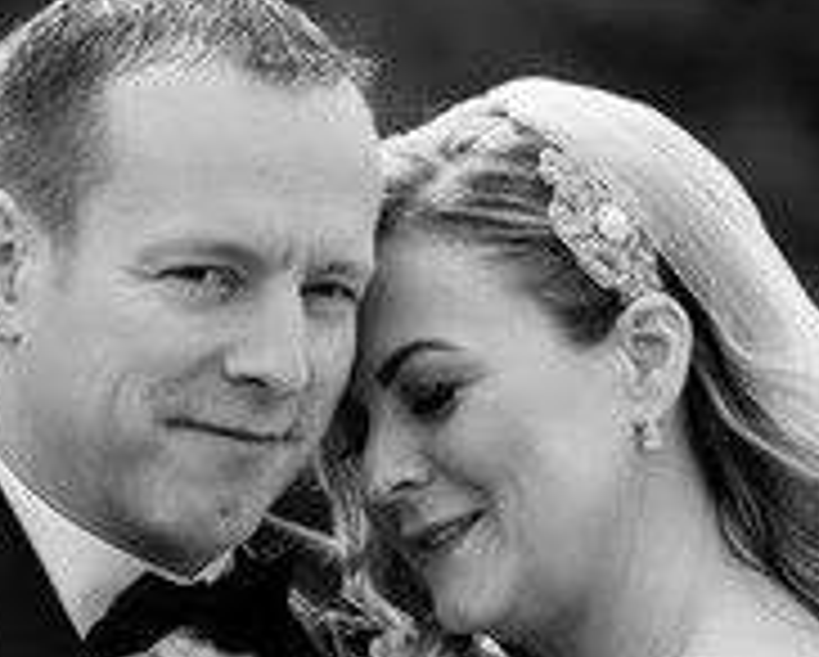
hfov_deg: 2.4
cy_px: 483
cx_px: 332
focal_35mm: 791
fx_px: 19194
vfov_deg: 2.0
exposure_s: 1/500
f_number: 2.8
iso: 100
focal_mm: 180
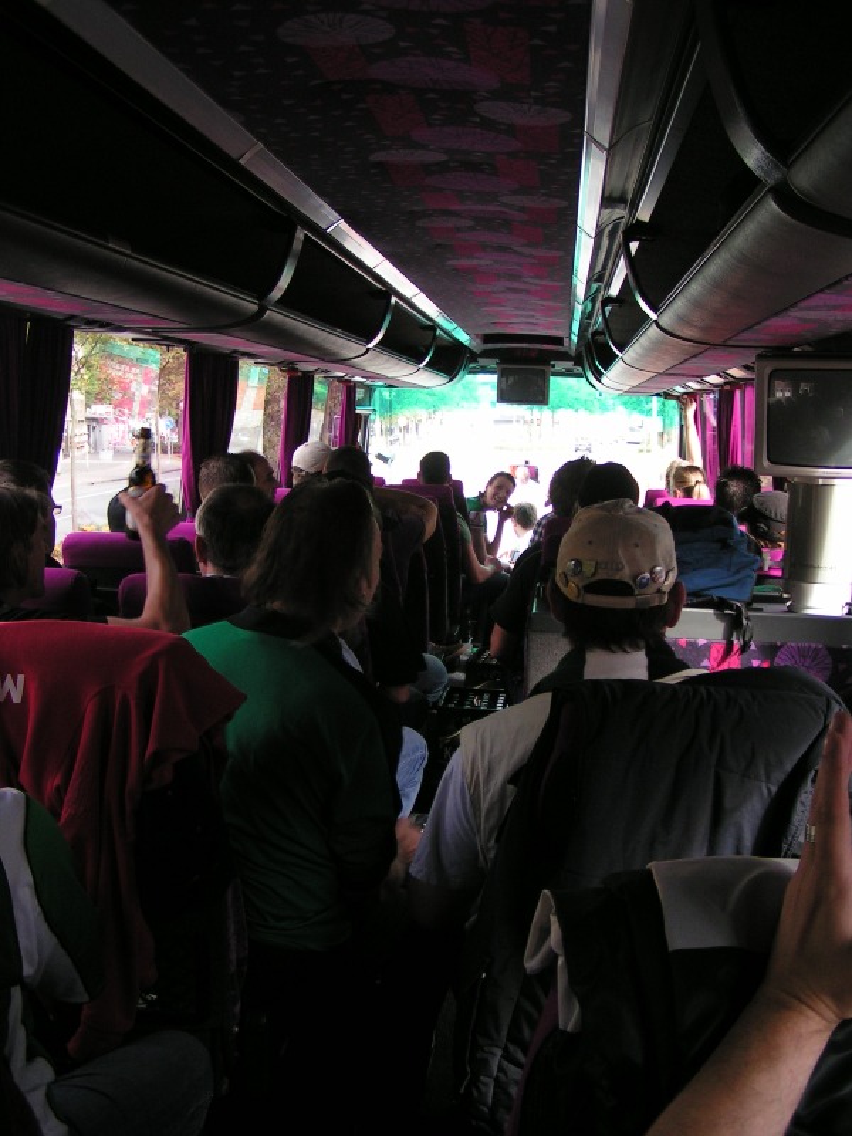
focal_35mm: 38
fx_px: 1247
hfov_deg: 37.7
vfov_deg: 49.0
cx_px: 426
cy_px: 568
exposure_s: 1/50
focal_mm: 5.8
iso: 64
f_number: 2.8
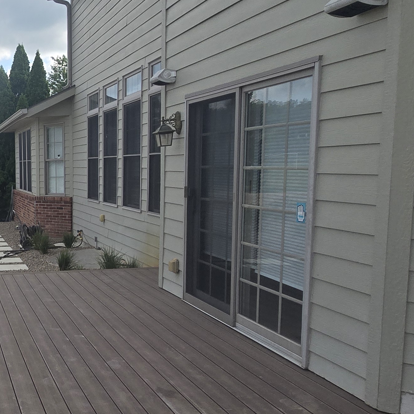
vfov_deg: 47.1
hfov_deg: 35.3
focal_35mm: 35
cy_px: 229
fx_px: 474
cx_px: -102
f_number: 2.2
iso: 50
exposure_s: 1/1361
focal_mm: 2.2
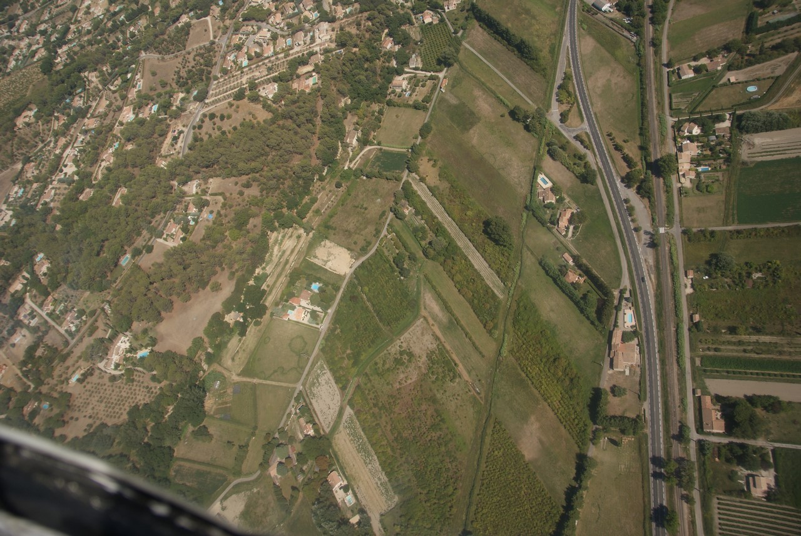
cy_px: 268
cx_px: 400
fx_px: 568
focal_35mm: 26
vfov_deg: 50.5
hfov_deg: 70.4
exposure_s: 1/1600
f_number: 4
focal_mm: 17
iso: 100
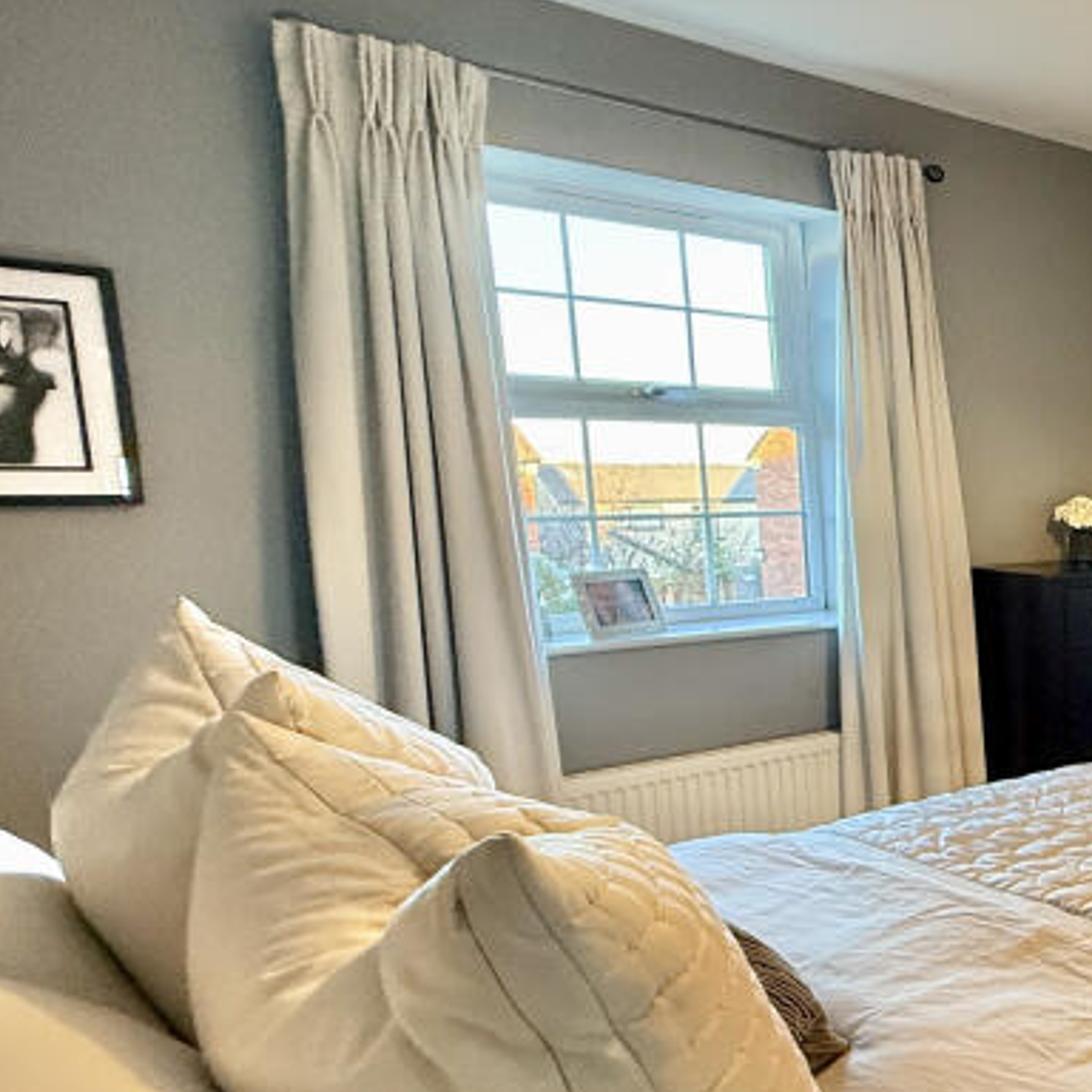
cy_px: 631
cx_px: 1428
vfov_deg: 49.6
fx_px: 1178
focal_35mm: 33
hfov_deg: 34.6
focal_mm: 2.22
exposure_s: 1/50
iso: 250
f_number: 2.2
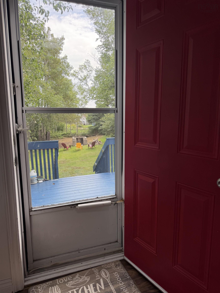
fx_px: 203
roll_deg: +0.0
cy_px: 146
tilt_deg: -7.7
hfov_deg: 56.8
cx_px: 110
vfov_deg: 71.6
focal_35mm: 24
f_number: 1.78
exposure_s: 1/665
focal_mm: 6.76
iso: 80
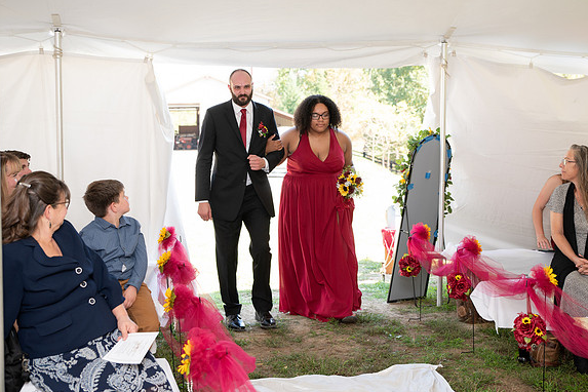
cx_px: 312
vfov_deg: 28.1
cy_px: 186
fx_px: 784
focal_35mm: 48
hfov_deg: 41.1
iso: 320
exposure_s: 1/200
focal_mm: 42
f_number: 3.2
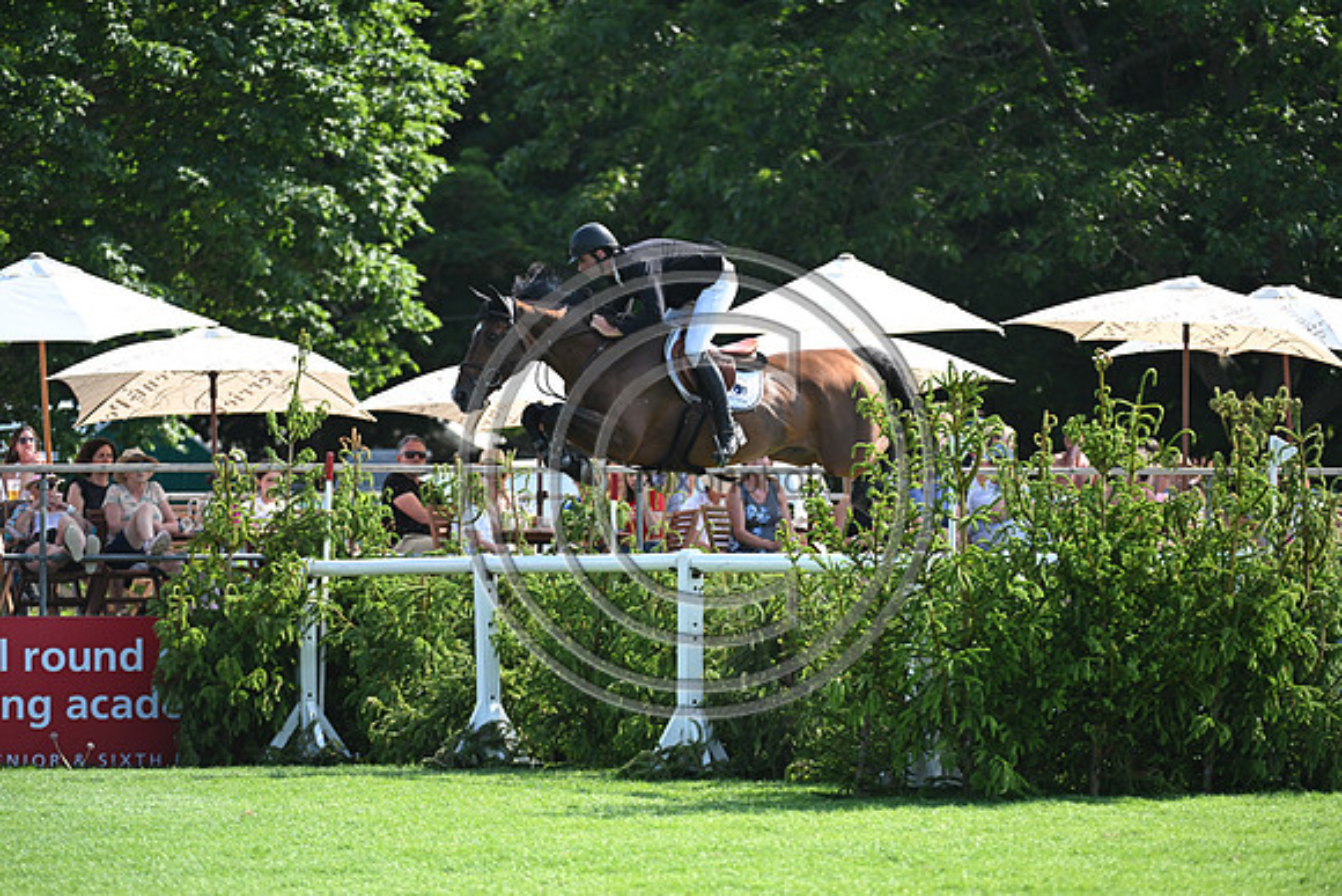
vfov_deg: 5.3
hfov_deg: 7.9
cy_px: 448
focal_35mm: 260
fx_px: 9694
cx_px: 671
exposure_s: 1/1250
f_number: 4.5
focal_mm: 260
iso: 560
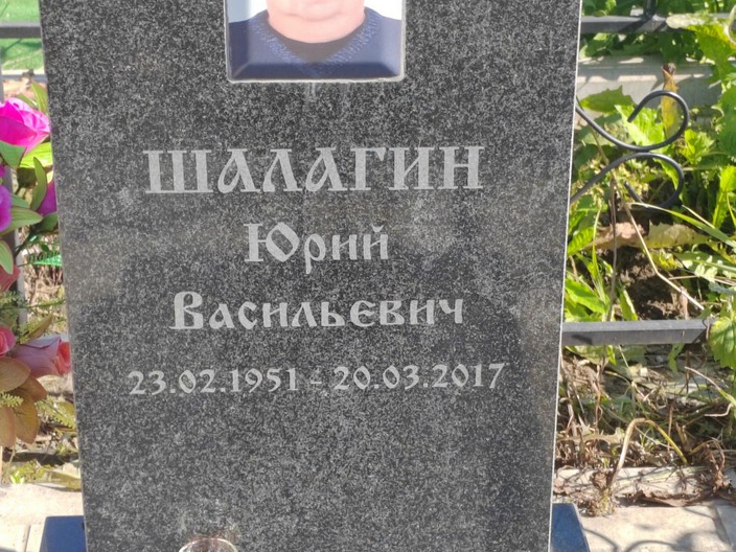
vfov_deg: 17.8
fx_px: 1765
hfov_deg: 23.6
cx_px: 400
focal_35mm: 83
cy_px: 307
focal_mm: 5.52
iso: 100
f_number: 1.9
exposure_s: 1/440
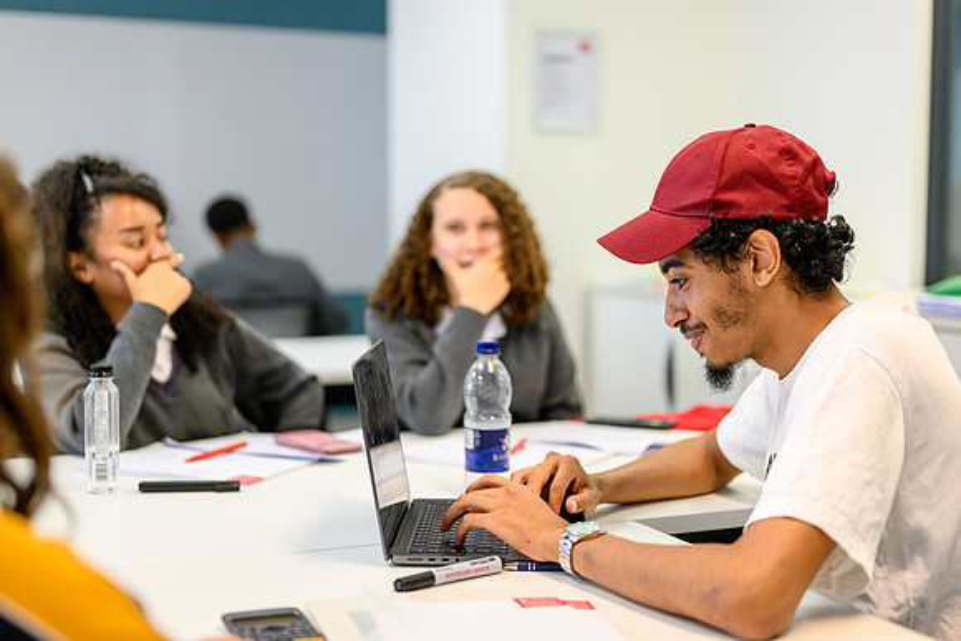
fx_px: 1379
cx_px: 480
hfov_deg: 38.4
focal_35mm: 52
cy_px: 320
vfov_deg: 26.2
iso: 2200
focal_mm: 50
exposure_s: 1/640
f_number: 1.8
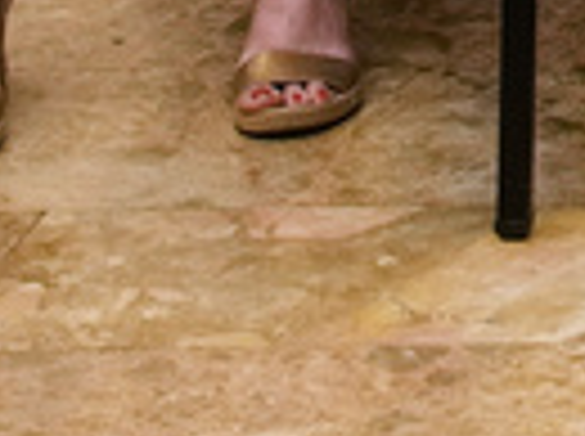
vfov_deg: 5.8
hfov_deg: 8.1
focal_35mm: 228
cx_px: 1386
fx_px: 3846
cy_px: -1079
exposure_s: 1/640
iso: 2000
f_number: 3.2
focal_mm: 30
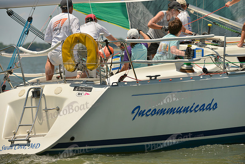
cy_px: 82
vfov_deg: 6.9
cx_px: 122
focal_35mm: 200
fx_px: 1361
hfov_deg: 10.3
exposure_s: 1/1600
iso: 200
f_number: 6.3
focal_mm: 200
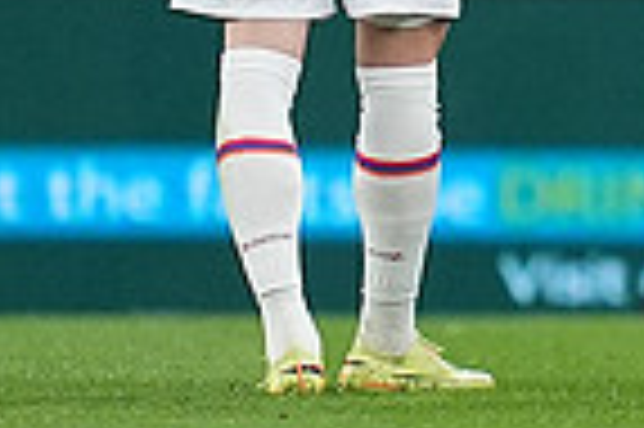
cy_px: -288
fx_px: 29072
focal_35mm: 1627
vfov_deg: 0.8
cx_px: 1153
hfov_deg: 1.3
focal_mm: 400
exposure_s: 1/2000
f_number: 2.8
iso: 2500
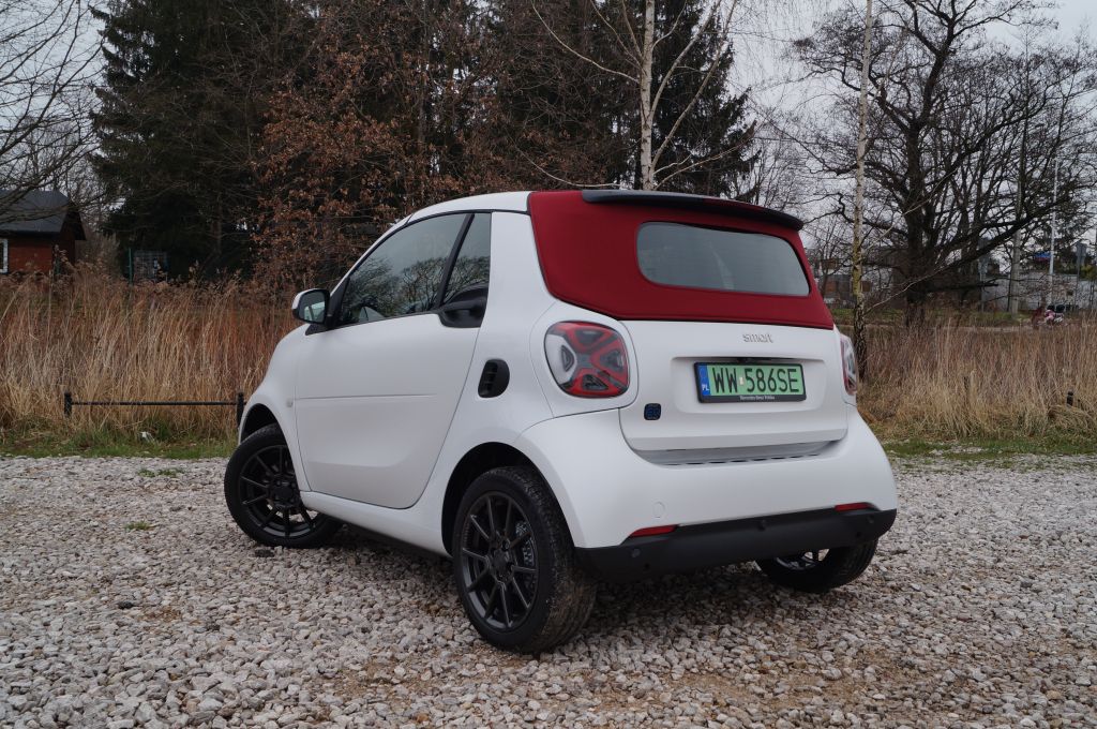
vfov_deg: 39.9
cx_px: 548
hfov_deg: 57.3
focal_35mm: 33
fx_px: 1004
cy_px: 364
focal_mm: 22
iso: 100
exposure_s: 1/100
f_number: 10
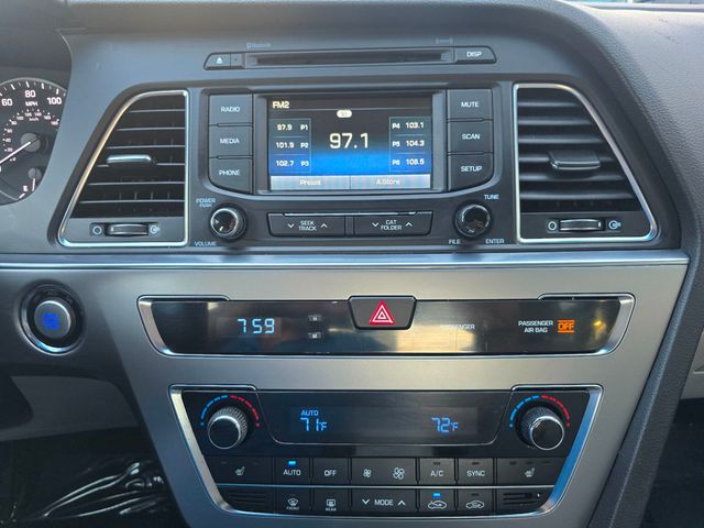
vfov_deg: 58.9
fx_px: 468
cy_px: 264
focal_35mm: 23
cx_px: 352
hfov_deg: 73.9
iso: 400
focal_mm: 6.3
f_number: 1.7
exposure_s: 1/120
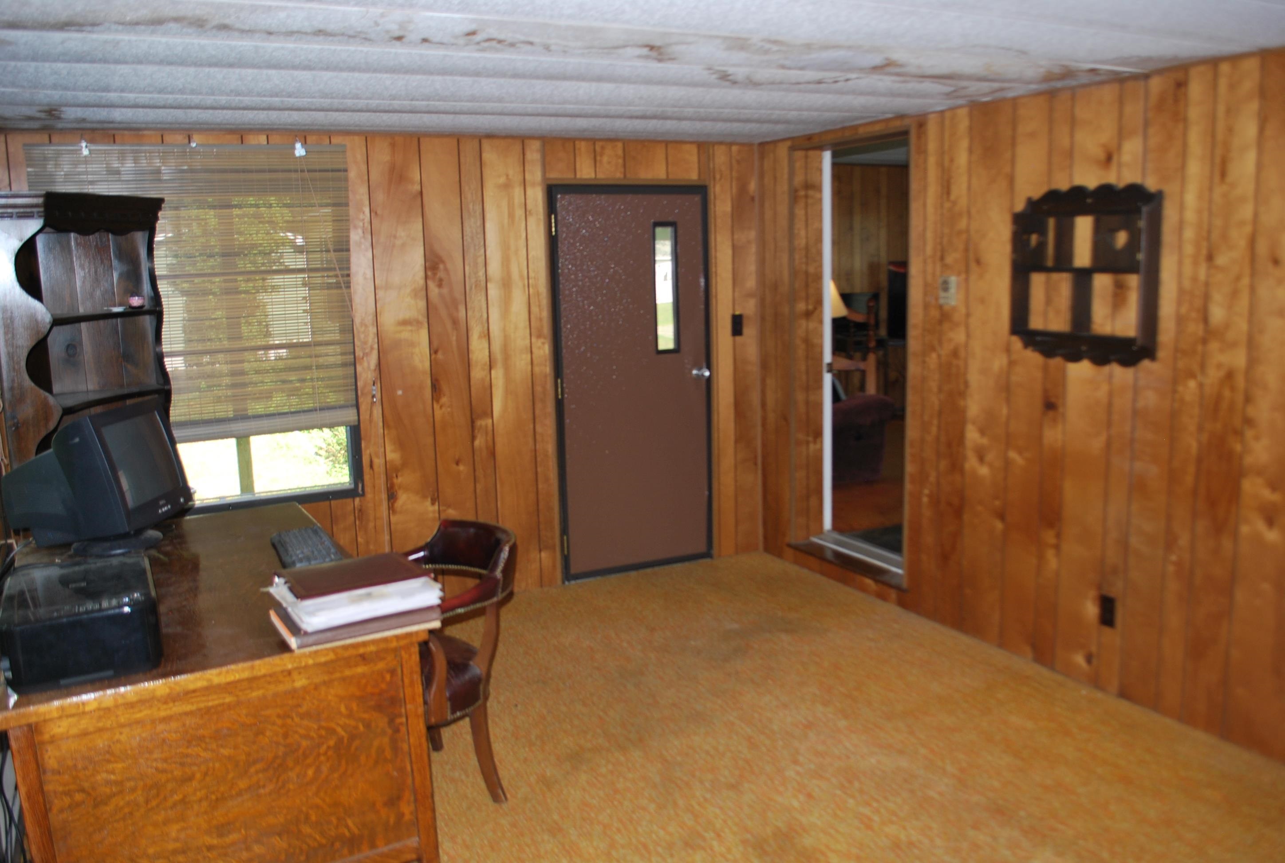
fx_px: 1073
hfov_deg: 61.8
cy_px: 432
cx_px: 642
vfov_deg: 43.8
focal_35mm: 30
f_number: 3.8
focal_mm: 20
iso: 200
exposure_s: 1/60
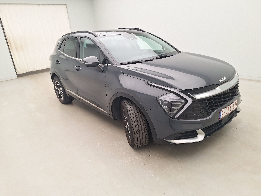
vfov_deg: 58.9
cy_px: 98
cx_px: 130
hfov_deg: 73.9
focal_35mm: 23
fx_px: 173
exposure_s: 1/100
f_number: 1.8
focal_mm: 5.54
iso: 64
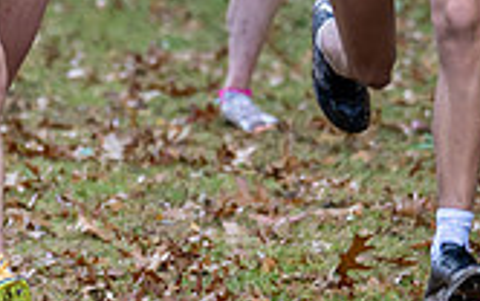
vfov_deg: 1.8
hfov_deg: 2.9
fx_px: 9635
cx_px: 395
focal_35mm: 736
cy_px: -167
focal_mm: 135
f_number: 2.8
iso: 450
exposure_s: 1/1000
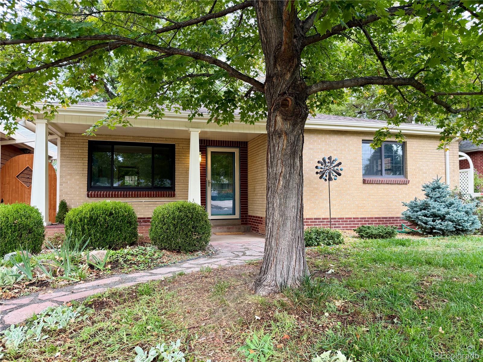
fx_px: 335
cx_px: 242
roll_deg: +0.4
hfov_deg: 71.6
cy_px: 181
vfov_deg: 56.8
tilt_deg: +2.8
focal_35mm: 24
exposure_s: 1/121
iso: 125
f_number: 1.78
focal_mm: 6.76
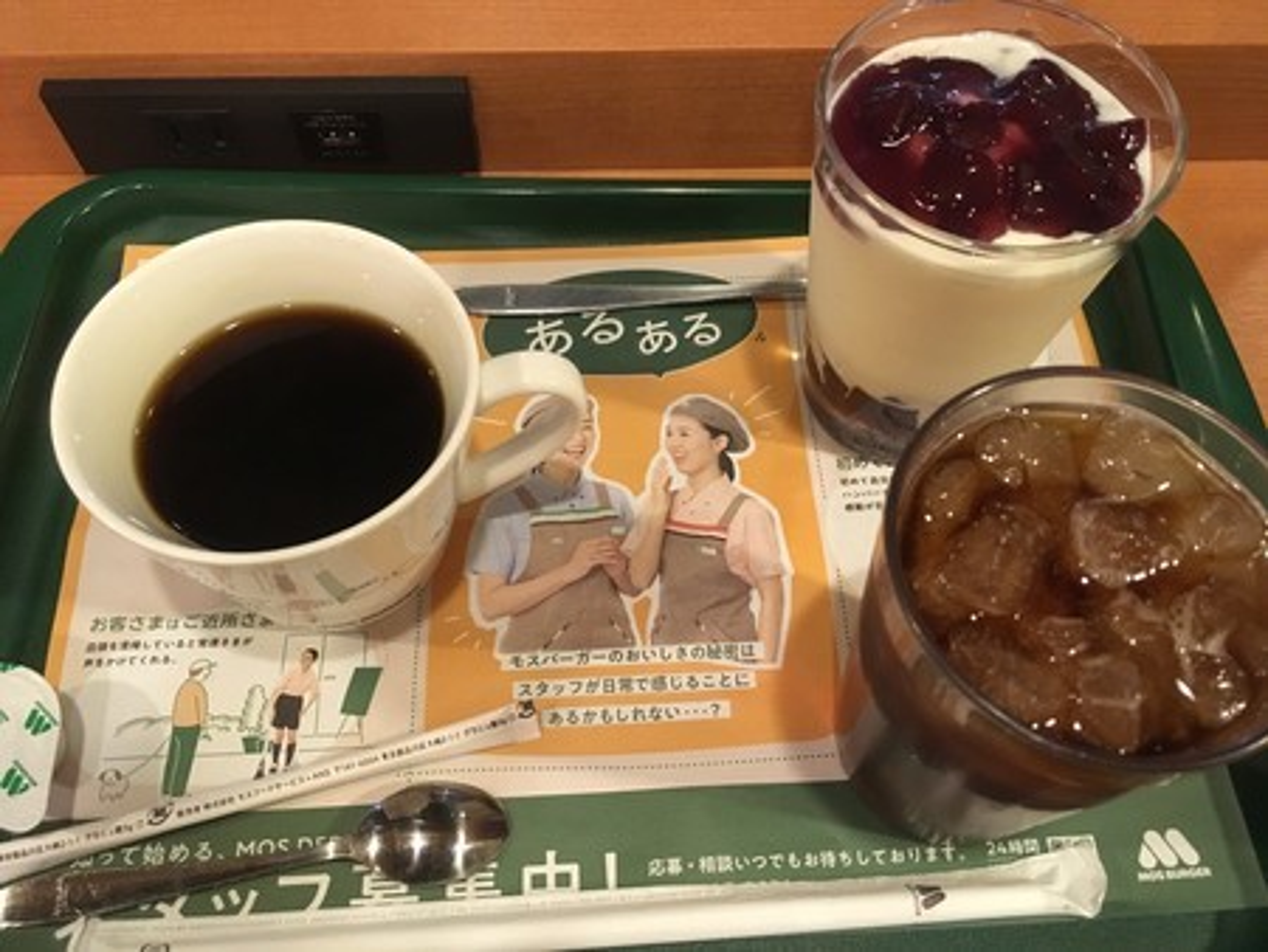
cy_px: 476
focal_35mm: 29
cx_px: 634
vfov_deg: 48.3
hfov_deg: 61.6
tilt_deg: -61.8
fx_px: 1063
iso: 200
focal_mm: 4.15
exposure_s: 1/30
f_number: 2.2
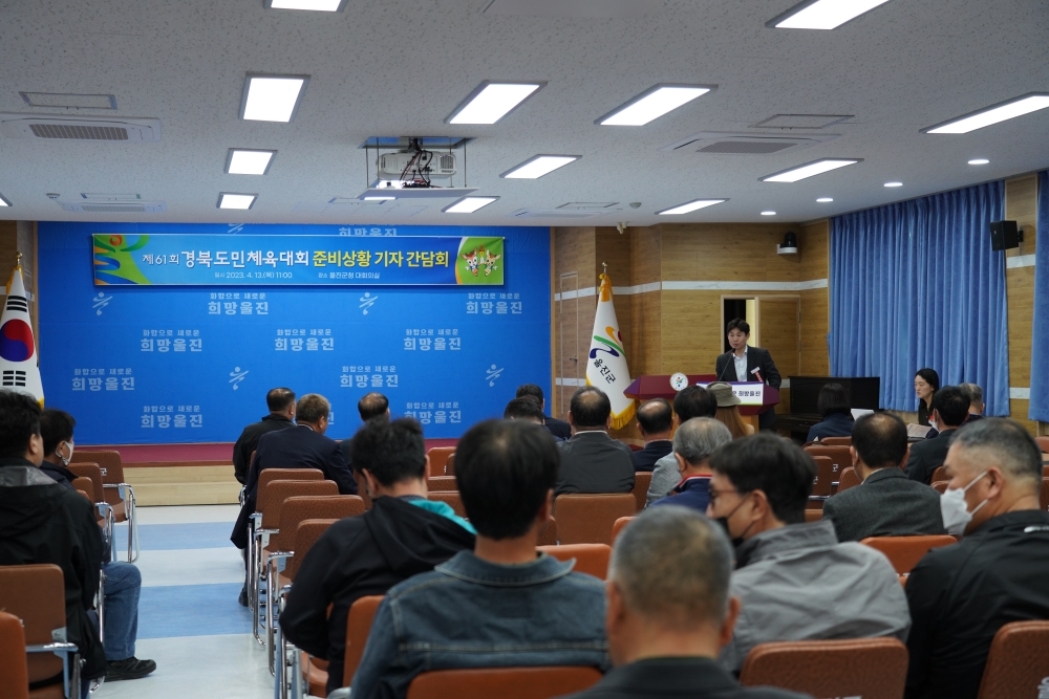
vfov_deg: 27.0
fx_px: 1457
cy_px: 350
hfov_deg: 39.6
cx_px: 524
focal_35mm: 50
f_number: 4
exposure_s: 1/160
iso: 800
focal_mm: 50
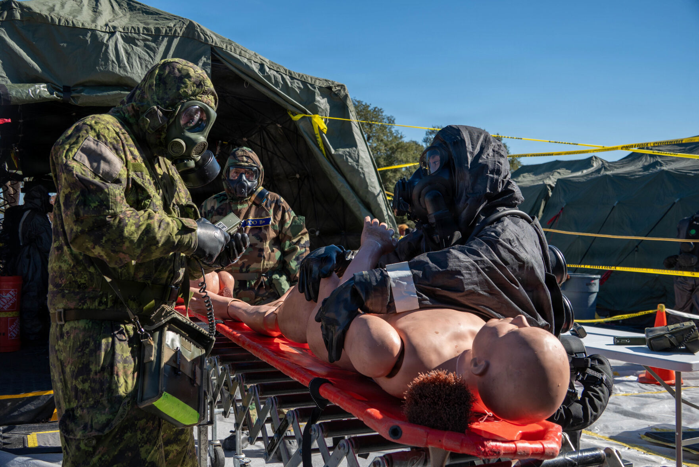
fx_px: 719
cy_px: 234
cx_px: 350
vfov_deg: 36.0
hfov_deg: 51.9
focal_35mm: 37
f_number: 5
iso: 100
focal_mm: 25
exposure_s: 1/500
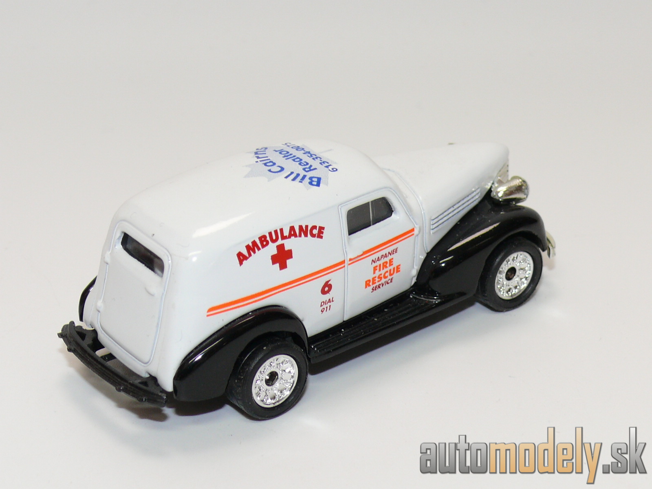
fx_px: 1921
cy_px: 244
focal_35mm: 102
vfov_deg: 14.5
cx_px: 326
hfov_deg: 19.3
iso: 100
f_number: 4
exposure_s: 1/30
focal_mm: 13.4
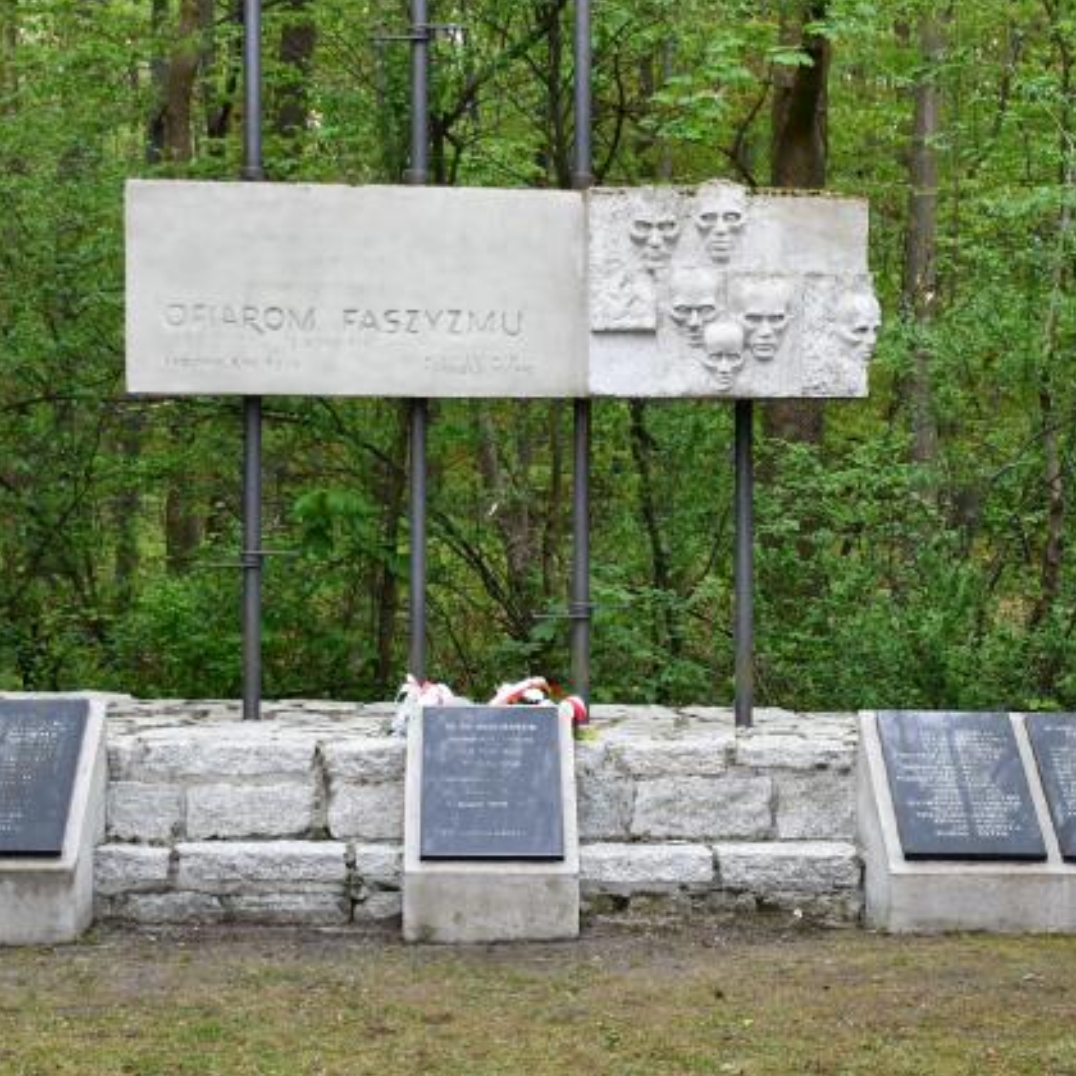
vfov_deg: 21.1
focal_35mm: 82
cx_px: 635
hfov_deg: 21.1
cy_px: 505
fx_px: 2884
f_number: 4
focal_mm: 30
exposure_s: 1/250
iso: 800
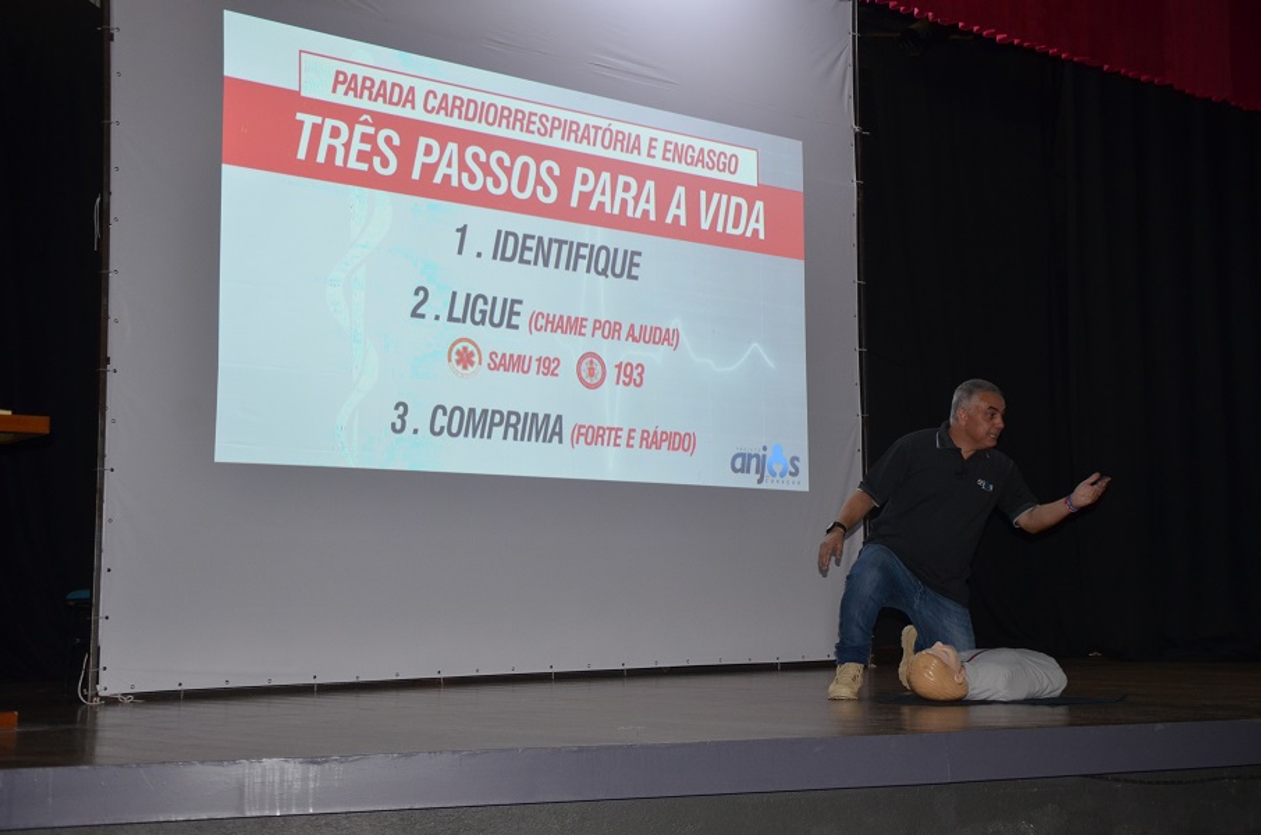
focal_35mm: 45
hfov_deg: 43.7
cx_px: 630
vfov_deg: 29.7
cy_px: 418
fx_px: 1573
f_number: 4.2
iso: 800
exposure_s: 1/60
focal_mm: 30
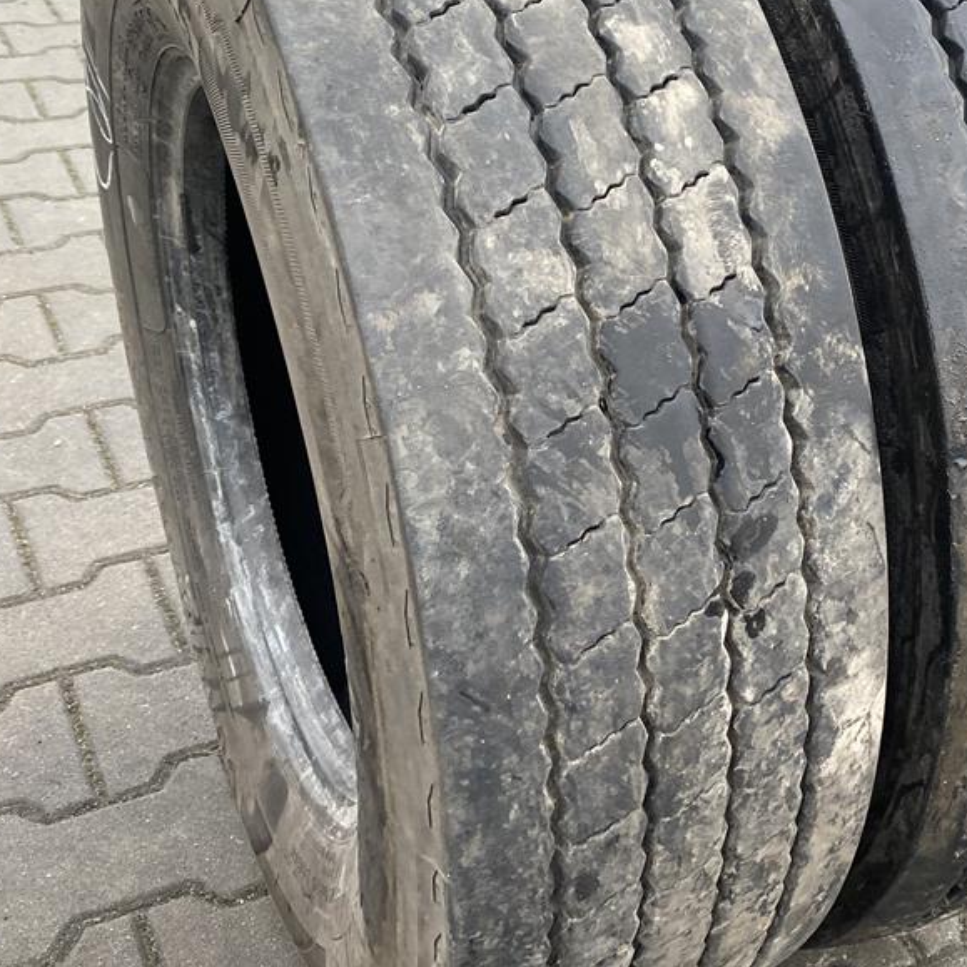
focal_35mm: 48
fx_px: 1517
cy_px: 418
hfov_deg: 34.6
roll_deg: -6.7
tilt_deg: -29.8
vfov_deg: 35.3
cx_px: 719
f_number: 1.8
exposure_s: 1/121
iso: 100
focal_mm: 4.25
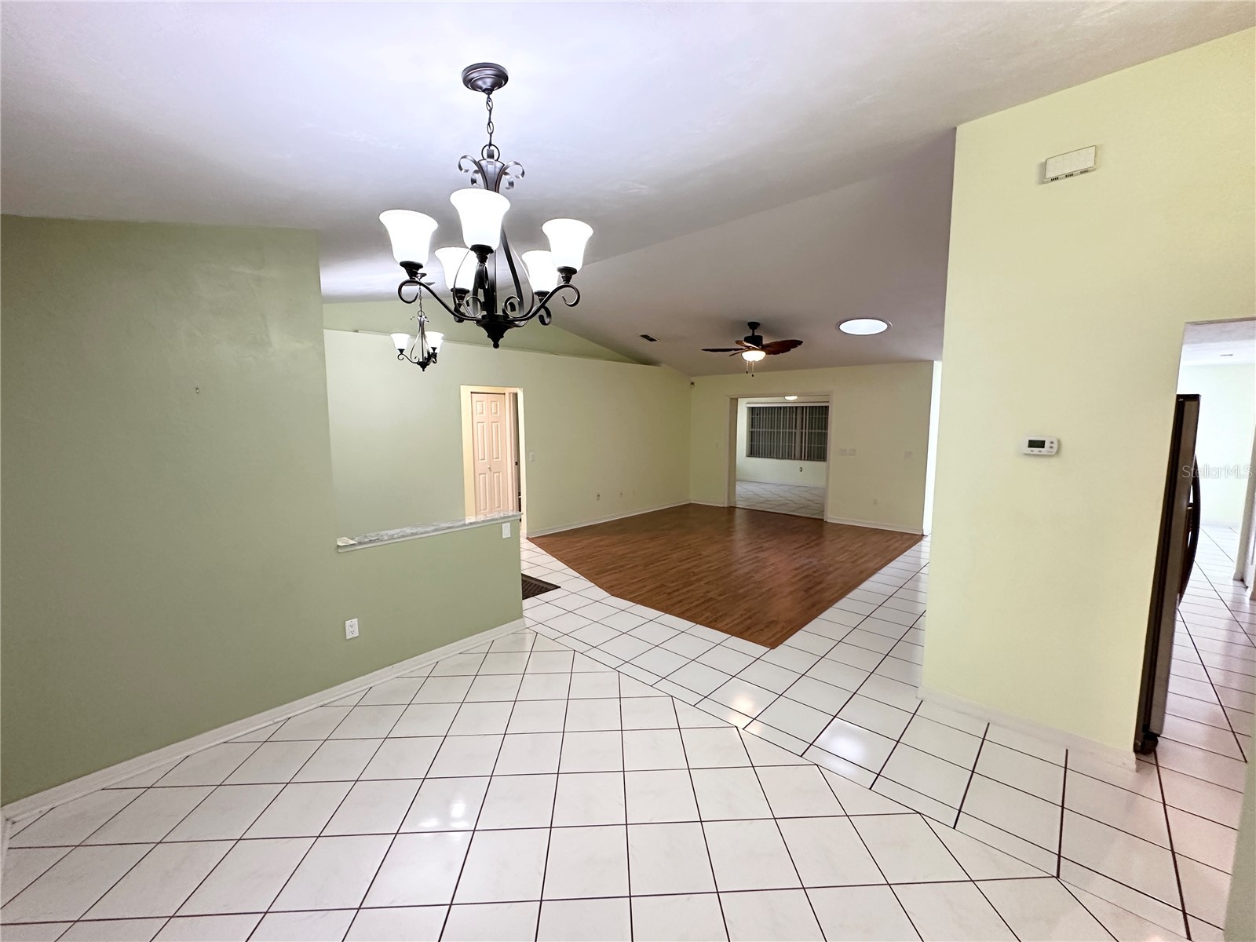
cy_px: 471
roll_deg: -0.2
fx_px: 508
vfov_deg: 85.7
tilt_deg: -6.8
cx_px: 628
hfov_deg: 102.1
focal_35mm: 14
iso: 320
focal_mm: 2.22
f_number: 2.2
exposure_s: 1/120
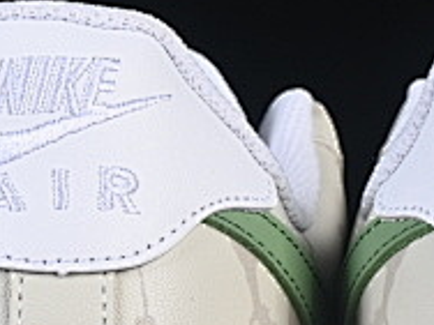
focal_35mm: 414
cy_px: 224
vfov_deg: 3.6
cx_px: 372
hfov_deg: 4.8
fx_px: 5191
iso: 160
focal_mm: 50
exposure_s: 1/80
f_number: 8
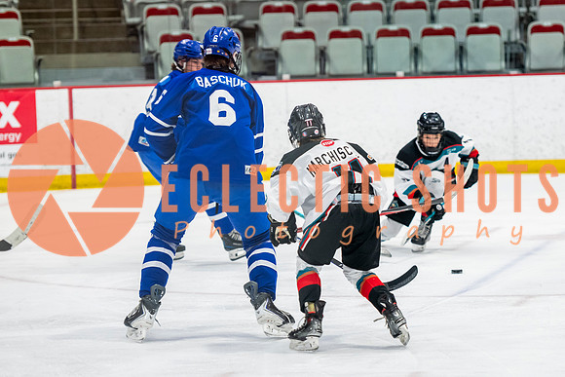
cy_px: 219
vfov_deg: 7.3
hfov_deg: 10.9
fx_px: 2957
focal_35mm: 188
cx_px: 390
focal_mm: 120
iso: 1600
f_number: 3.2
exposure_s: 1/800
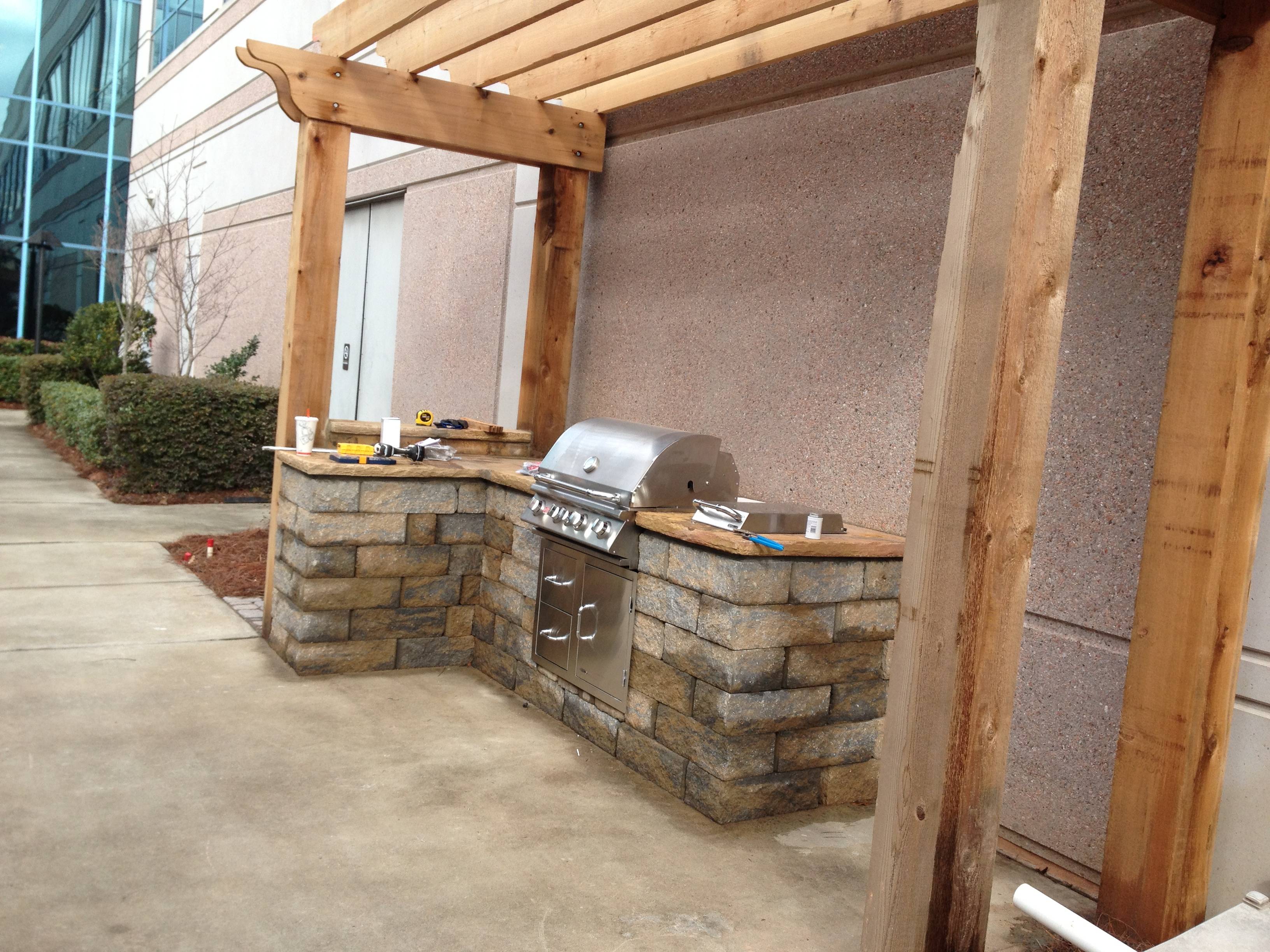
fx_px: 1284
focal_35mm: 35
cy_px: 476
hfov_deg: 52.6
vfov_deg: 40.7
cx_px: 635
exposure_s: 1/336
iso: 50
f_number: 2.4
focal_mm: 4.28
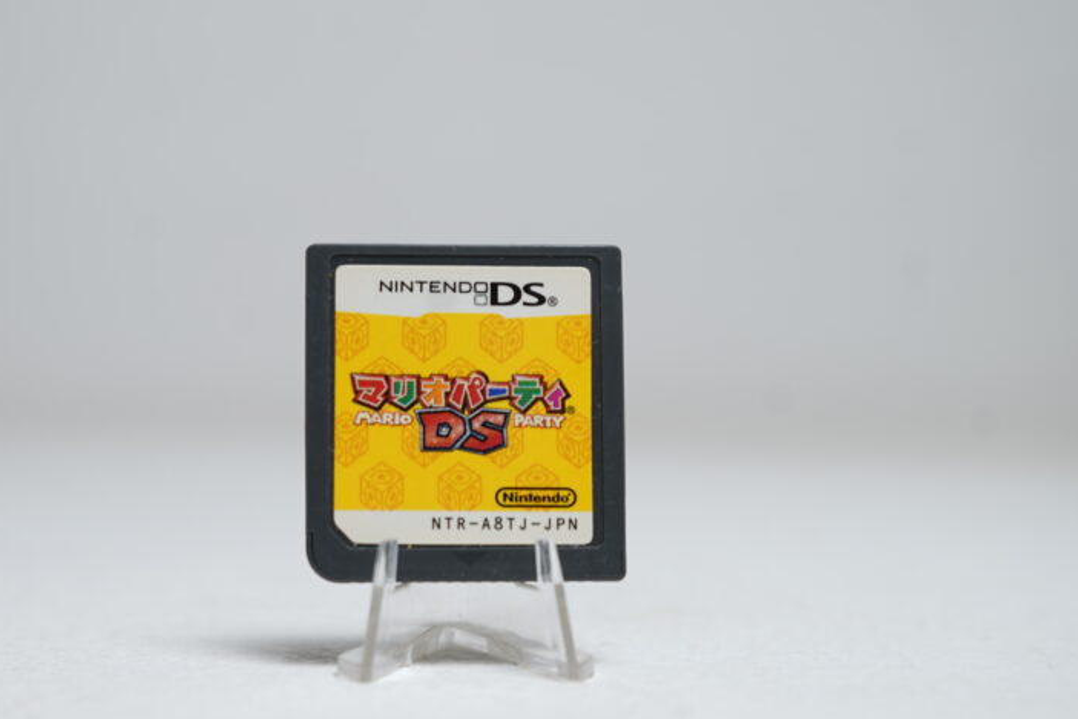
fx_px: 2096
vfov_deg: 19.5
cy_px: 417
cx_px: 469
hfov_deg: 28.8
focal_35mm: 70
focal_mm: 41
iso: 64
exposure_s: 1/13
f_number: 5
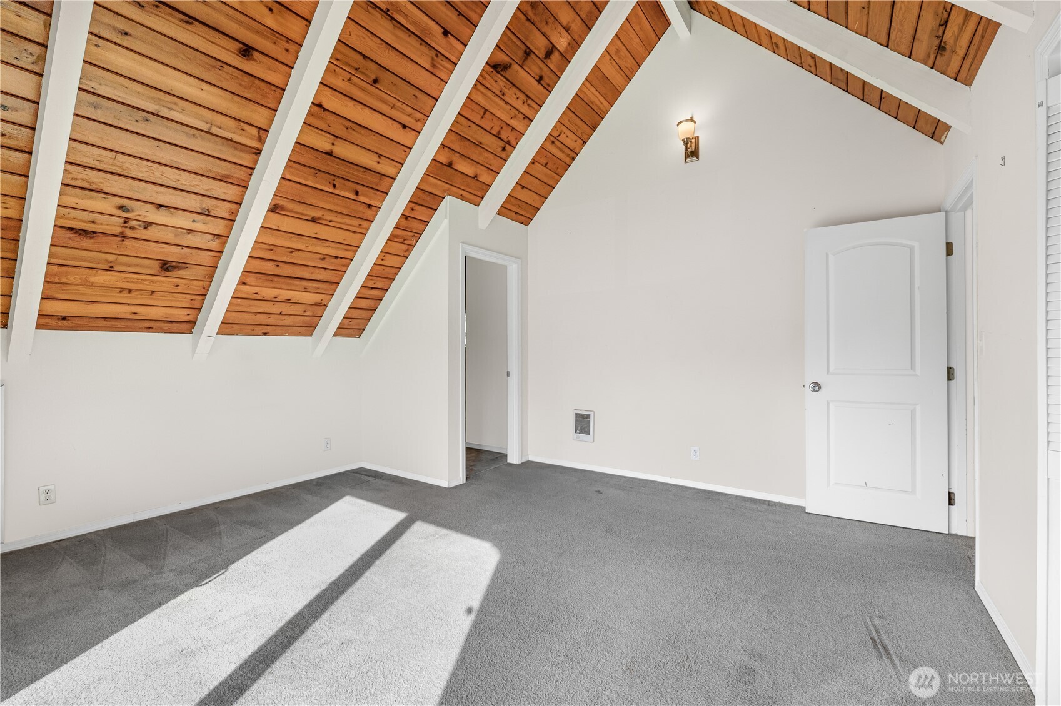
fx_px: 442
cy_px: 353
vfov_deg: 77.3
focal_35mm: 15
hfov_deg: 100.4
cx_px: 530
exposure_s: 1/25
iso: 320
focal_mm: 15
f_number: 8
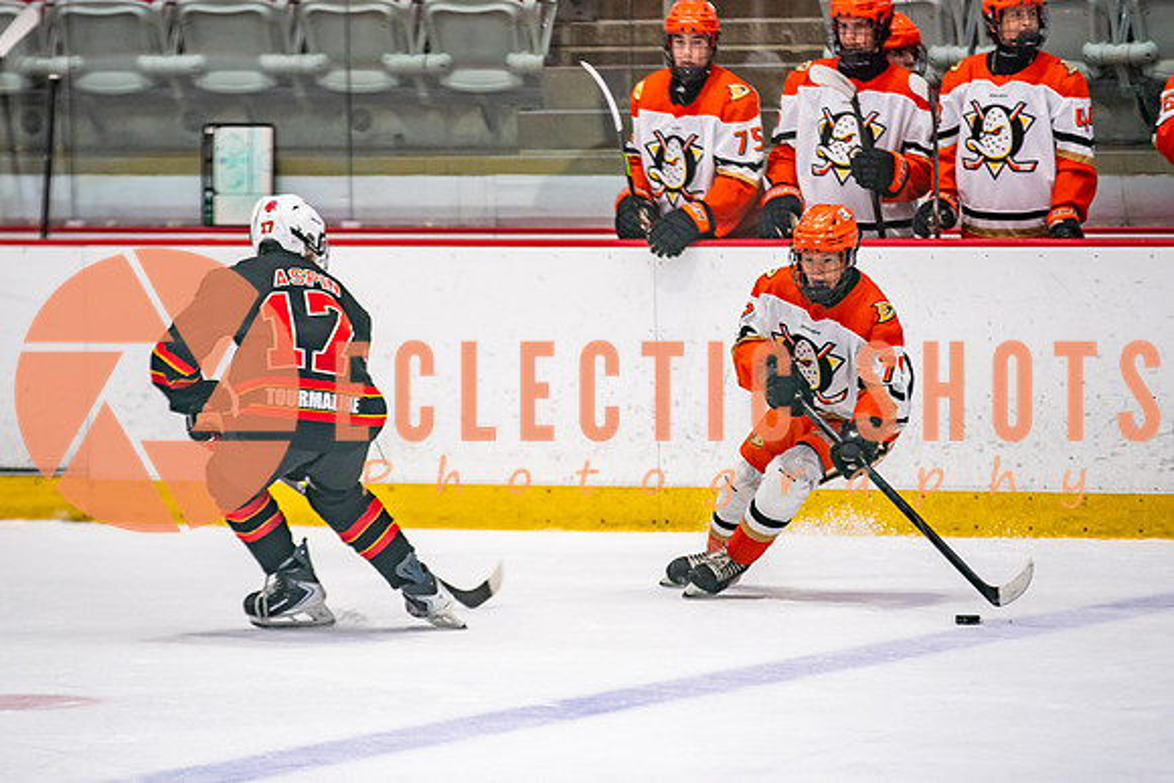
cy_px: 417
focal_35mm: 285
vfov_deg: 4.8
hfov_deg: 7.2
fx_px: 9298
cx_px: 559
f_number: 2.8
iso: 640
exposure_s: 1/640
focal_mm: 200
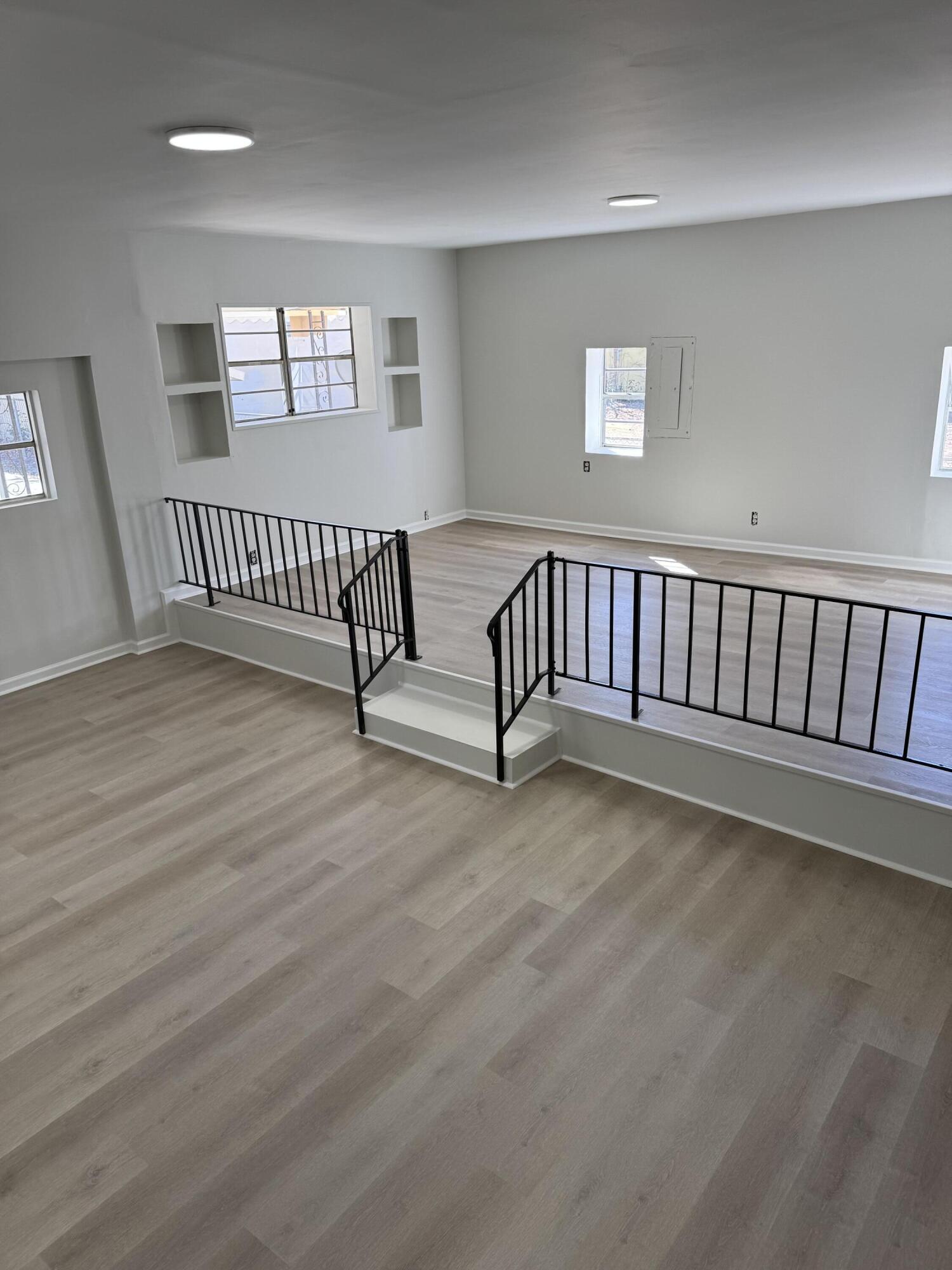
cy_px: 635
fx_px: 880
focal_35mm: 24
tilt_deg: -18.1
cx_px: 476
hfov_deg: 56.8
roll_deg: +3.3
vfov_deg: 71.6
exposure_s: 1/170
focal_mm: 6.76
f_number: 1.78
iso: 100
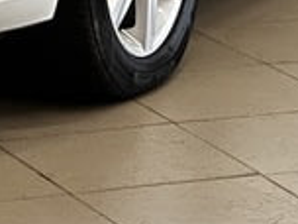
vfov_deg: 3.2
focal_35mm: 455
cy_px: -394
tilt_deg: -5.8
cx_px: -141
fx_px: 3917
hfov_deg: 4.3
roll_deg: -0.4
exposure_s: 1/50
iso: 200
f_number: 2.8
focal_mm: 9
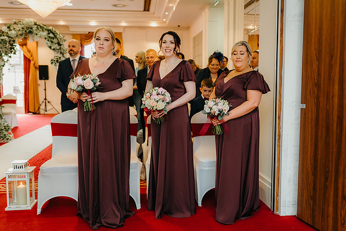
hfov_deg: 51.9
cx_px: 182
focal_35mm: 37
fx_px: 355
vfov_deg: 36.0
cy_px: 120
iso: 1250
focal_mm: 35
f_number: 2.2
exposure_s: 1/160
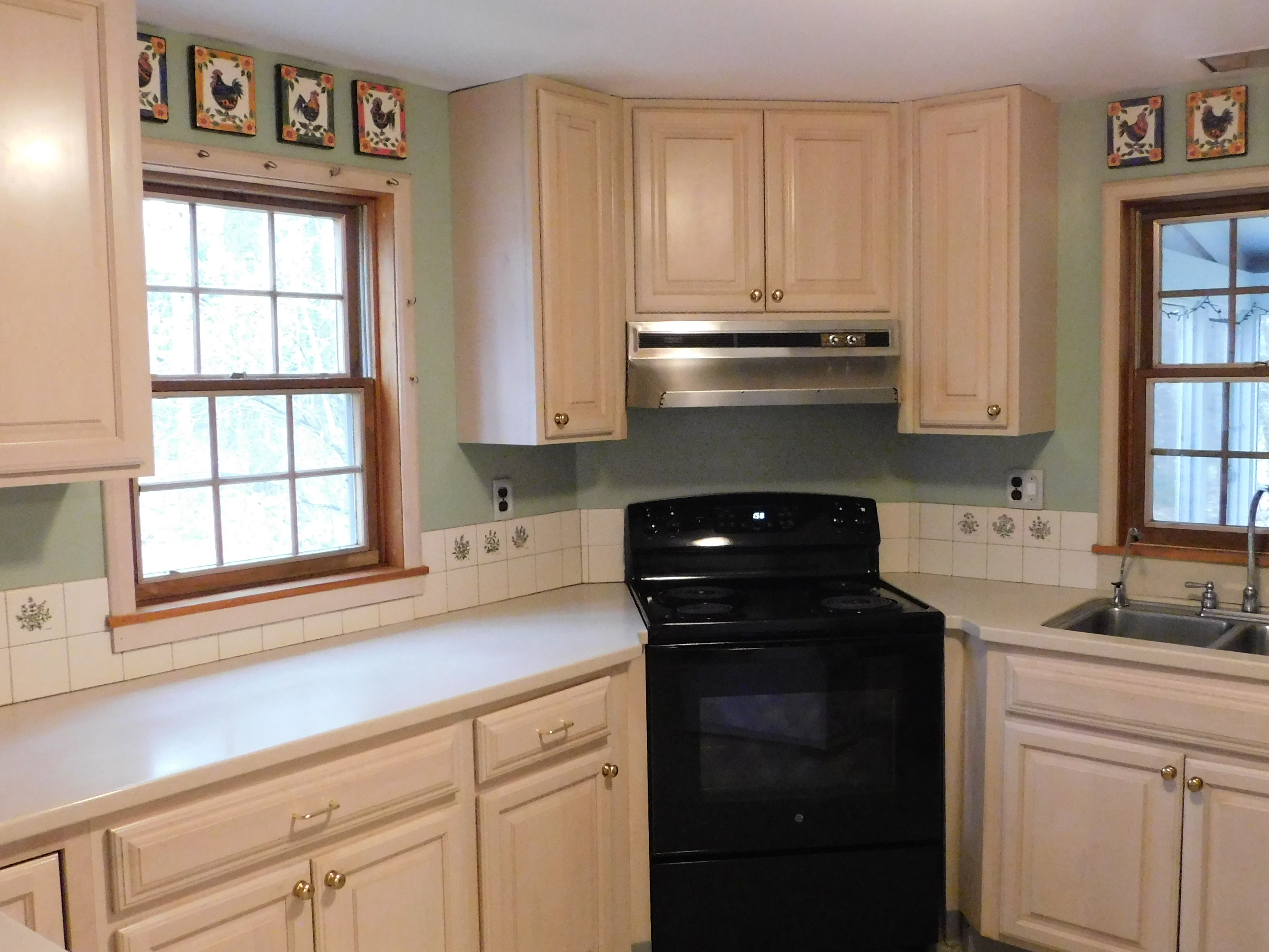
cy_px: 483
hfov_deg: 55.3
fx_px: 1210
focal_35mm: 33
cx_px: 686
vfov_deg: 42.9
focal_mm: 4
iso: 720
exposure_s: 1/30
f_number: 3
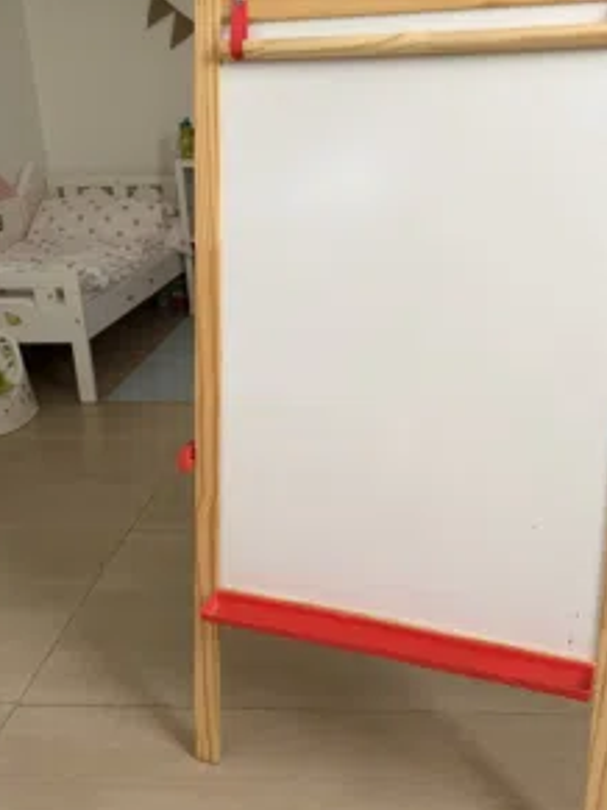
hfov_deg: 42.8
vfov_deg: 55.4
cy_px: 395
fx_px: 772
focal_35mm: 33
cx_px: 348
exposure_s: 1/60
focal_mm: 6.76
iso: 320
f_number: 1.78
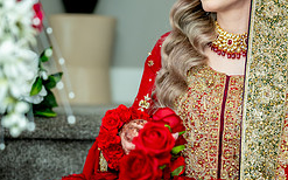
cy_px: 104
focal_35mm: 130
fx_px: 1020
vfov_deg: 10.1
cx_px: 171
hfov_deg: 16.1
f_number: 2
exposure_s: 1/200
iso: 800
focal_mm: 70
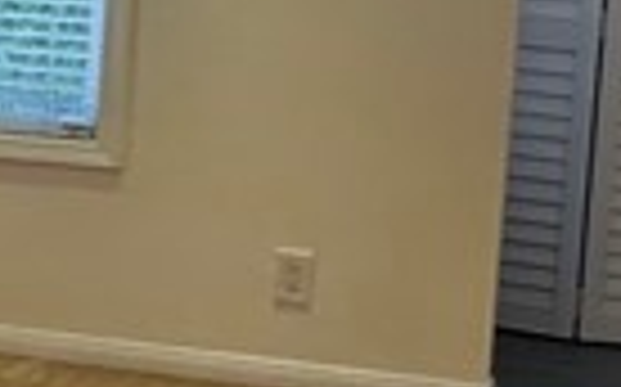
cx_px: -1516
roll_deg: -1.5
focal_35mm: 189
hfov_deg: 8.4
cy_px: -4
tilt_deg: -4.4
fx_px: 3196
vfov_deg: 6.9
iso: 160
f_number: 1.78
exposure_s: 1/120
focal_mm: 6.86
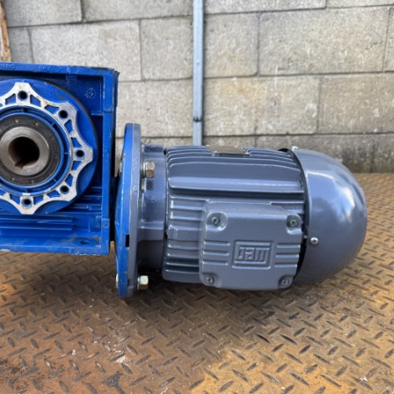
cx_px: 159
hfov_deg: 55.2
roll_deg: +2.0
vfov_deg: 55.6
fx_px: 373
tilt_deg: -17.0
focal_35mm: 29
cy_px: 199
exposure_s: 1/162
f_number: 1.78
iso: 64
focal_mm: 6.76
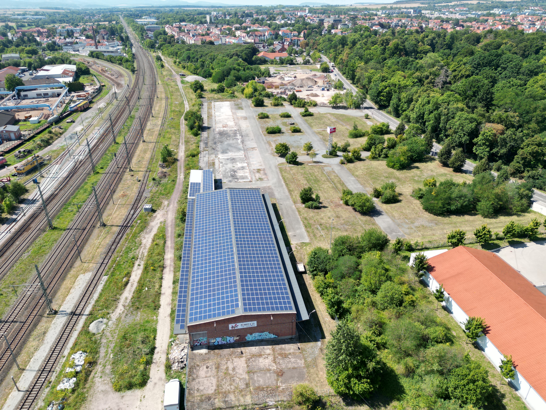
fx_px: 379
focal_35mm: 24
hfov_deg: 71.6
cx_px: 273
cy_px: 205
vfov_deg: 56.8
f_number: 1.7
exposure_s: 1/2000
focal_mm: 6.72
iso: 120
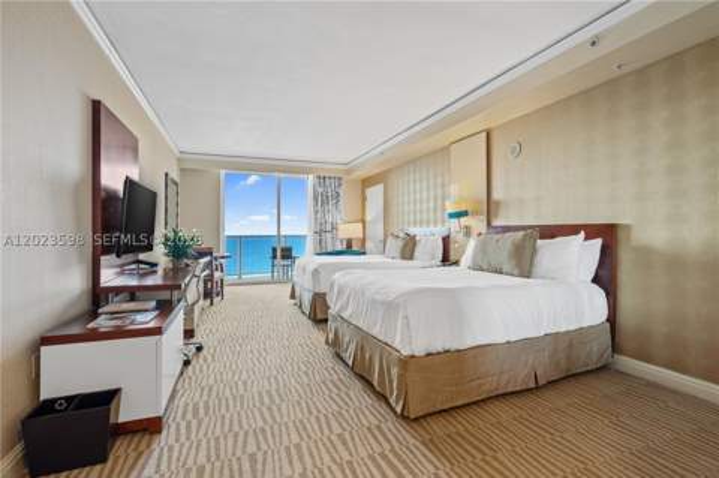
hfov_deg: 96.8
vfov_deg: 73.6
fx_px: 319
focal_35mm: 16
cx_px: 360
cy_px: 239
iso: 500
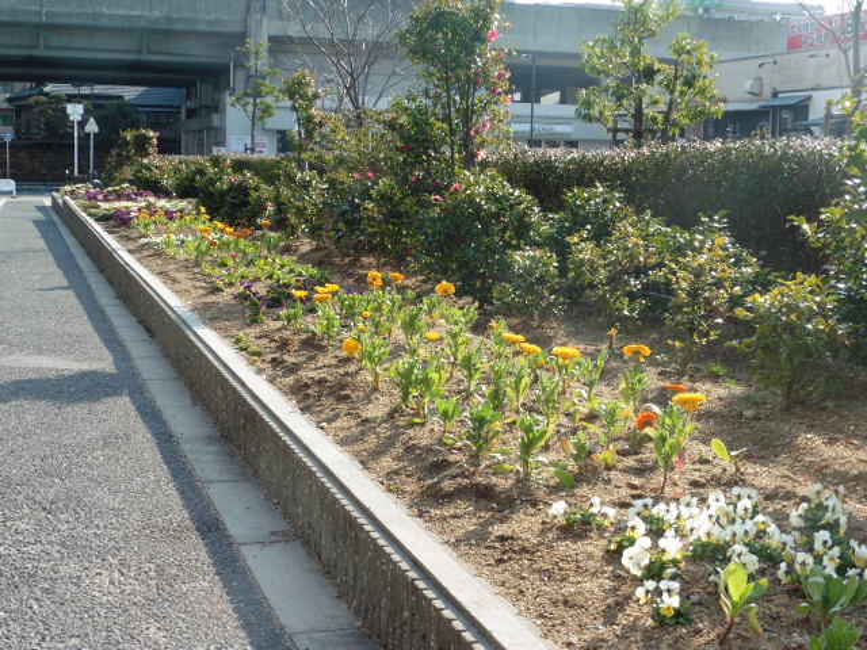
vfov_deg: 27.0
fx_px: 1352
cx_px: 434
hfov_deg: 35.5
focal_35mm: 54
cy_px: 325
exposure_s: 1/125
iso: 100
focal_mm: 9.7
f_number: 5.6
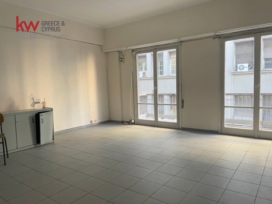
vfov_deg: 53.1
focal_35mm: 26
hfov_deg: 67.3
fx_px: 204
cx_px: 136
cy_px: 102
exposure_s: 1/50
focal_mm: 5.1
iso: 64
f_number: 1.6
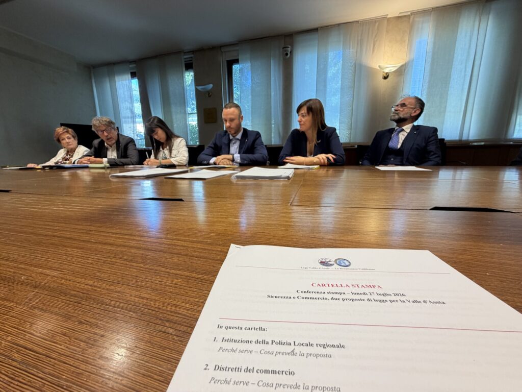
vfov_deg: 85.7
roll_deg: +1.3
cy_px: 196
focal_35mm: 14
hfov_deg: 102.1
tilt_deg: -10.7
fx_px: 211
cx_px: 261
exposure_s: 1/100
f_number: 2.2
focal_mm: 2.22
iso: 200
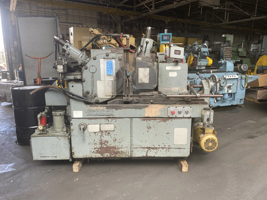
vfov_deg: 53.1
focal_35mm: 26
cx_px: 134
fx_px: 201
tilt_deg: -11.4
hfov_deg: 67.3
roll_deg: -0.7
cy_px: 100
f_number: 1.8
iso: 100
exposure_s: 1/121
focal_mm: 4.25
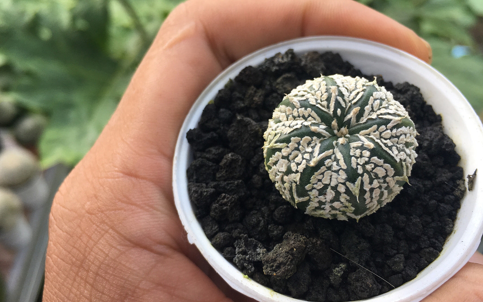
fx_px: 461
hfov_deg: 55.3
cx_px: 235
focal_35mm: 35
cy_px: 158
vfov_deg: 36.3
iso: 32
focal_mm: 4.15
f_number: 2.2
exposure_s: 1/50
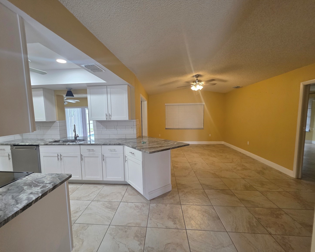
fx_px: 131
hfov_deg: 100.6
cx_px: 150
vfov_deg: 88.0
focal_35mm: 14
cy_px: 129
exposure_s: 1/120
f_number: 1.9
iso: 250
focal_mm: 2.2
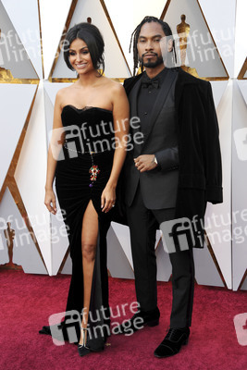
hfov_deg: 19.5
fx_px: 720
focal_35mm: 70
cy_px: 185
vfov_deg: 28.8
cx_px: 124
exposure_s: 1/250
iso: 800
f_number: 6.3
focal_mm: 70
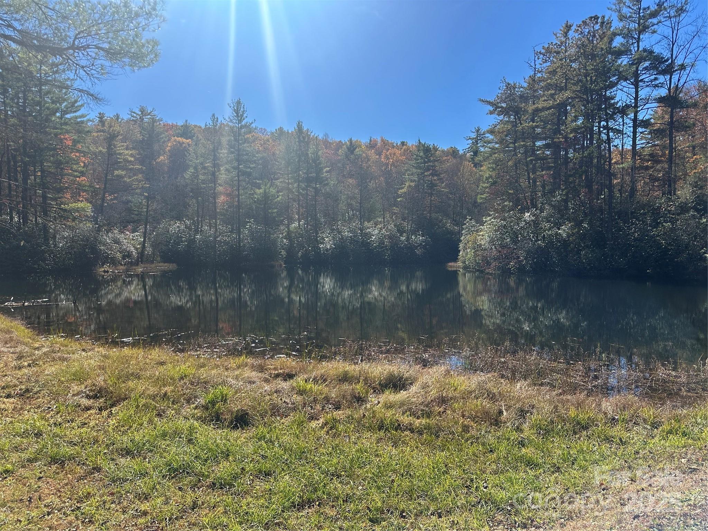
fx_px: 491
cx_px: 354
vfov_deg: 56.8
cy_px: 266
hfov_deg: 71.6
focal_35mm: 24
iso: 80
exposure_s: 1/3472
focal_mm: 6.86
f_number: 1.78
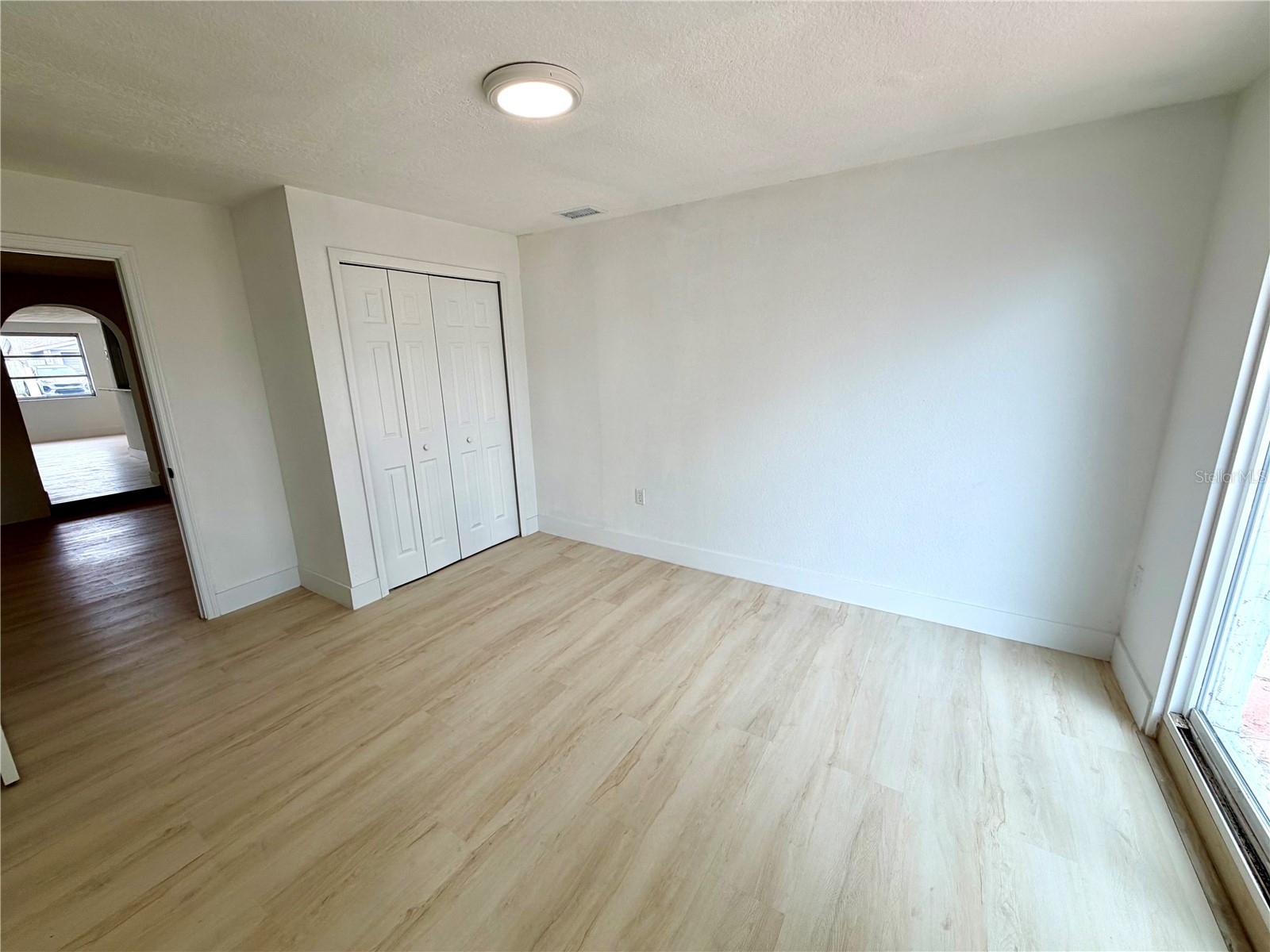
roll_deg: +1.7
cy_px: 476
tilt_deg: -13.5
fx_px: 514
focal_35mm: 14
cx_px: 635
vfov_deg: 85.7
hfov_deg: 102.1
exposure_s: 1/120
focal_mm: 2.22
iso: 40
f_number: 2.2
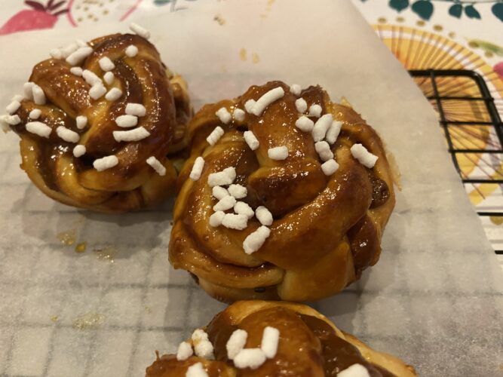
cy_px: 188
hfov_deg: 67.3
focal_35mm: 26
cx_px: 252
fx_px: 378
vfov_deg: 53.0
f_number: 1.8
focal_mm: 4.25
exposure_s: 1/33
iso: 500
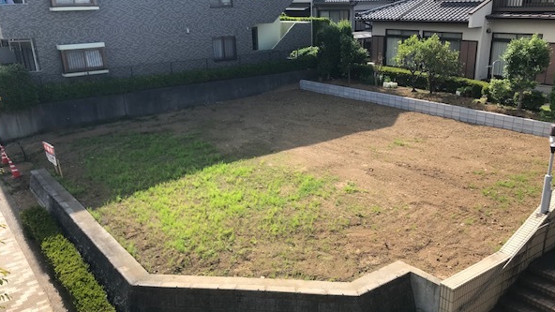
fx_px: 486
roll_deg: +1.7
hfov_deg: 59.4
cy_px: 184
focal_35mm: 33
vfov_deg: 35.5
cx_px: 293
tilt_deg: -20.3
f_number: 1.8
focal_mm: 3.99
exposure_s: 1/1182
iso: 20
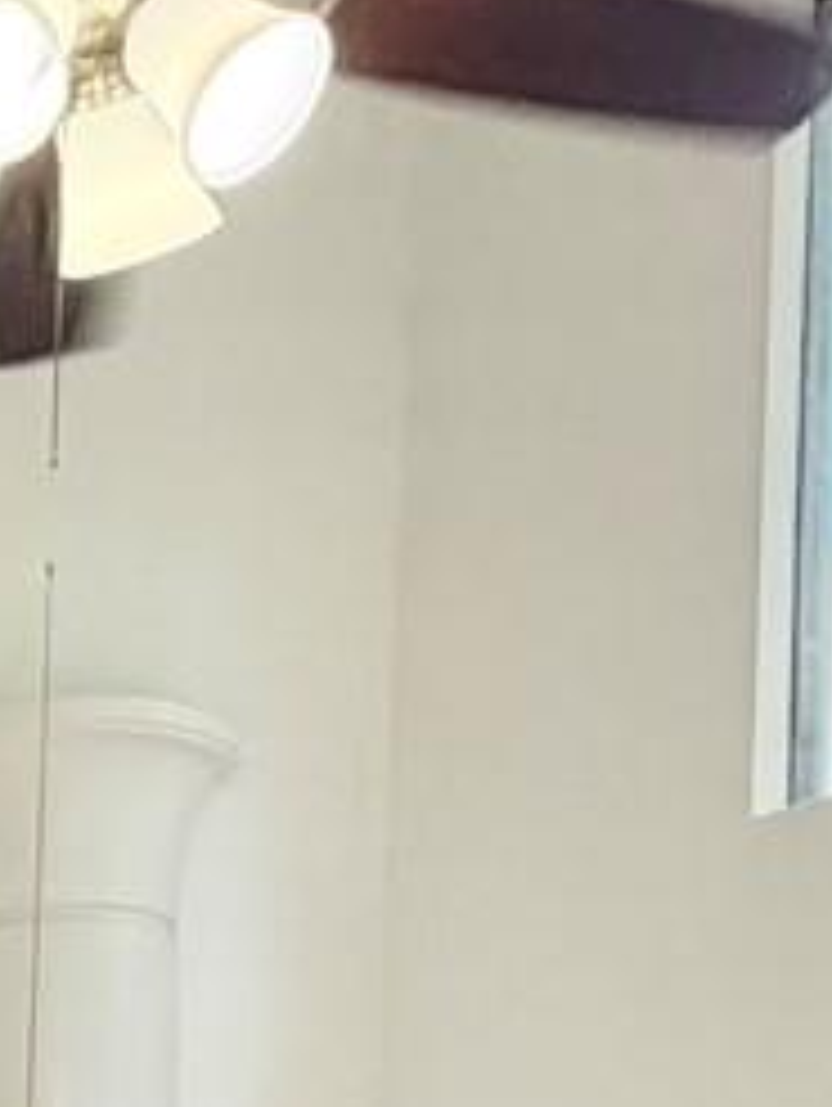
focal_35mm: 91
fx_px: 2911
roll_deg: -2.0
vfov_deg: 19.3
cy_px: 1566
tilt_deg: +0.0
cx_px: -553
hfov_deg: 14.7
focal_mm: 2.22
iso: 100
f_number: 2.2
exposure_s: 1/120
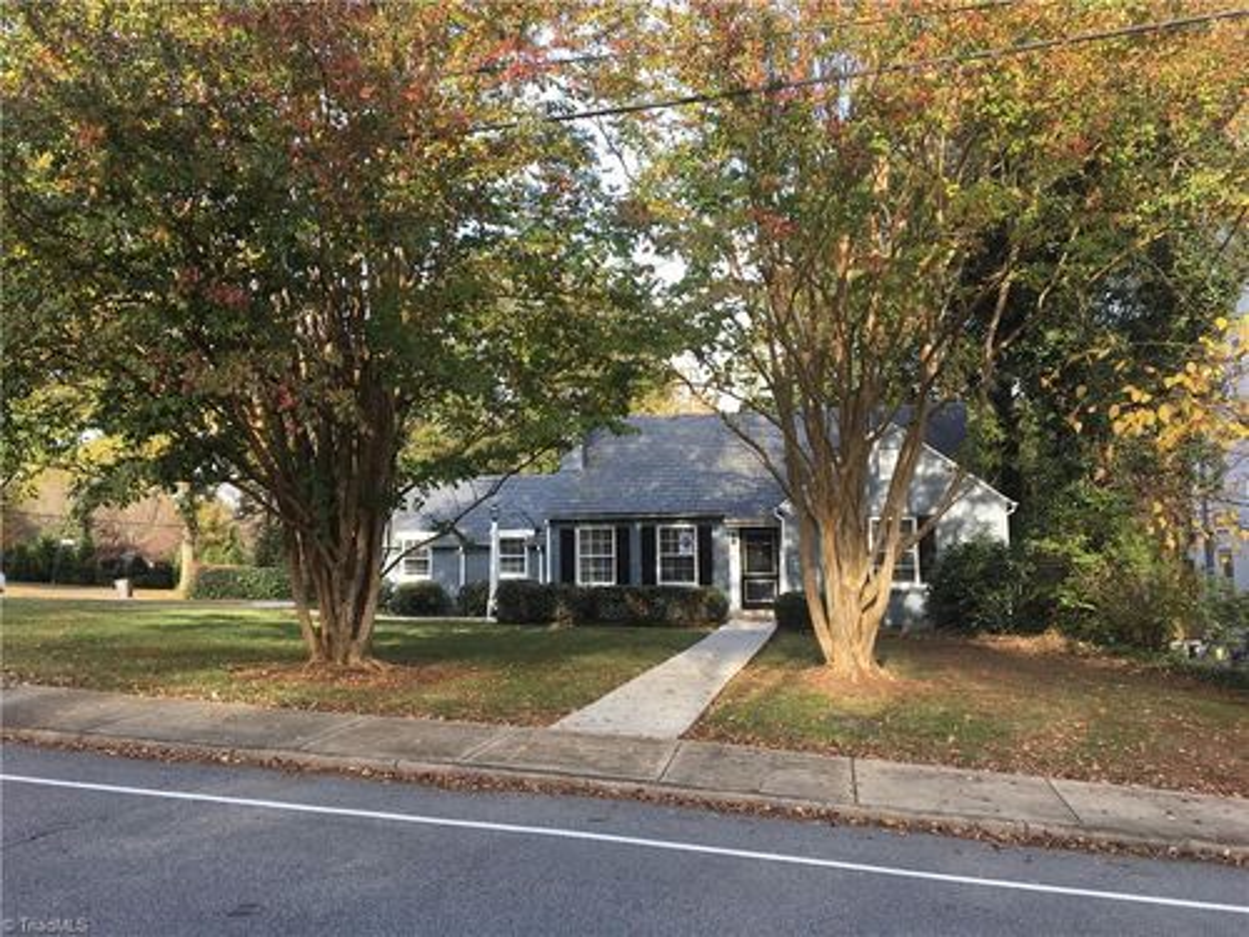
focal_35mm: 29
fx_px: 1046
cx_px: 624
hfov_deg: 61.7
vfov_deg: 48.2
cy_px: 468
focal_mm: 4.15
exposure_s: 1/239
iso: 25
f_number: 2.2
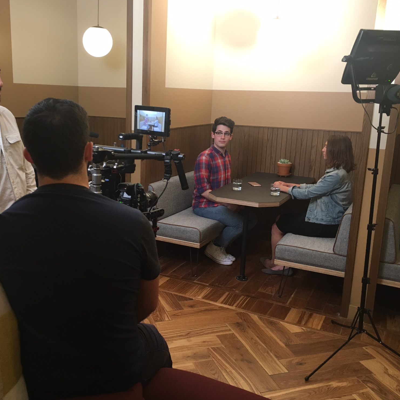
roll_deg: -1.0
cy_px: 197
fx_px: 458
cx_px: 164
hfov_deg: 47.0
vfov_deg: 47.2
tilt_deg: -12.2
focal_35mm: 35
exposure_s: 1/30
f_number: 2.2
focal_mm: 4.15
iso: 100
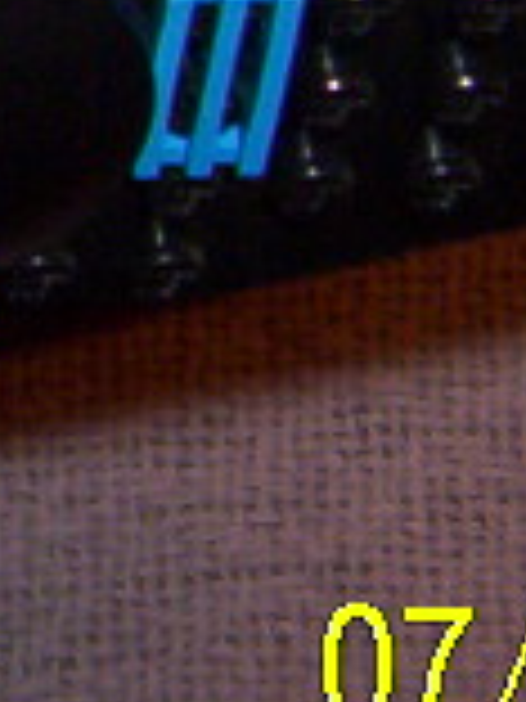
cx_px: -530
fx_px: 3829
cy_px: -378
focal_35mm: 189
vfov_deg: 10.1
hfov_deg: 7.5
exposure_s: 1/30
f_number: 2.76
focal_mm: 5.54
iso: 140
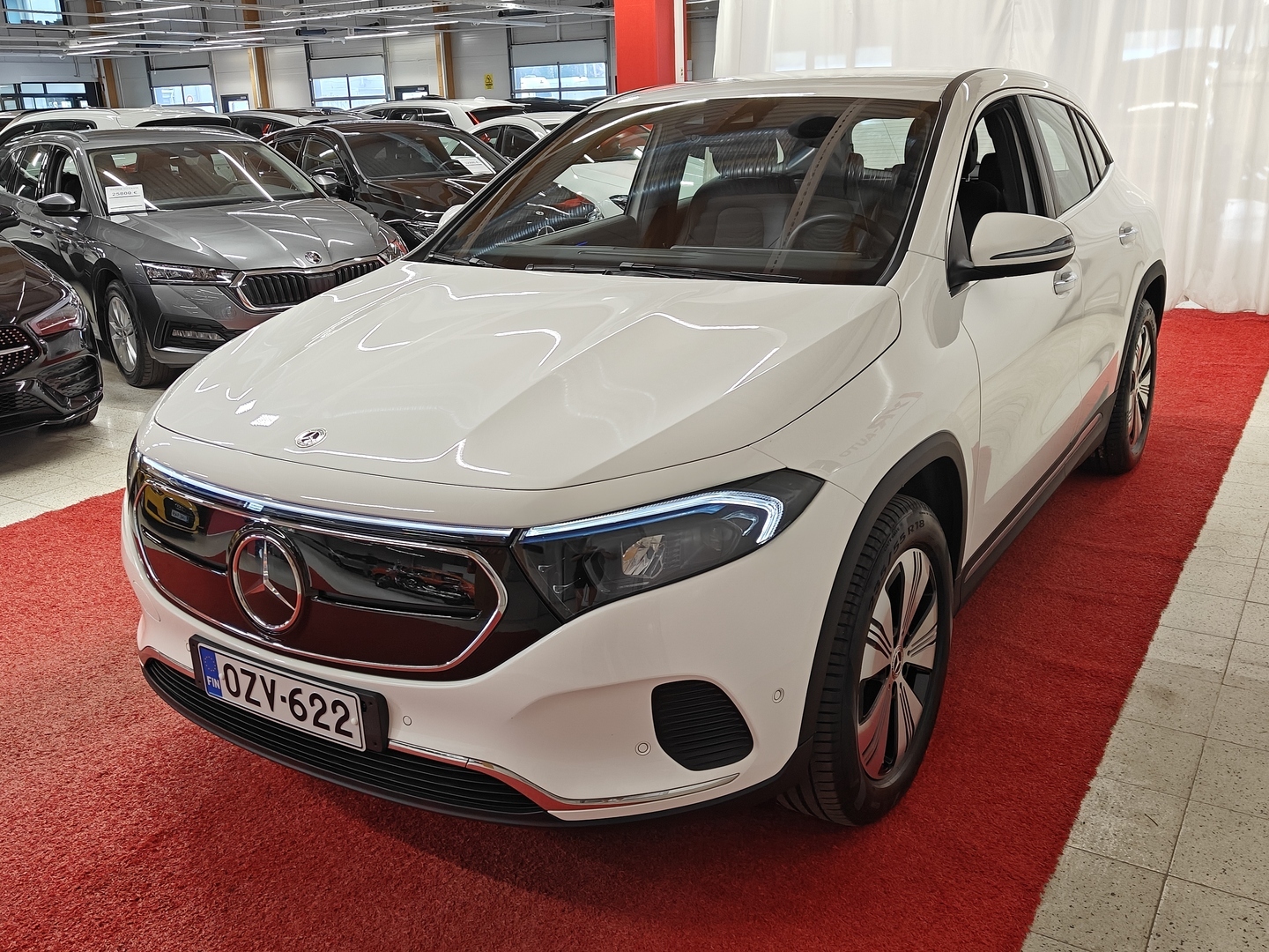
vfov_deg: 45.4
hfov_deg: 58.4
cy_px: 476
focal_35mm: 31
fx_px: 1136
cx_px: 634
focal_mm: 5.59
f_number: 1.8
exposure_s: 1/100
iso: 80
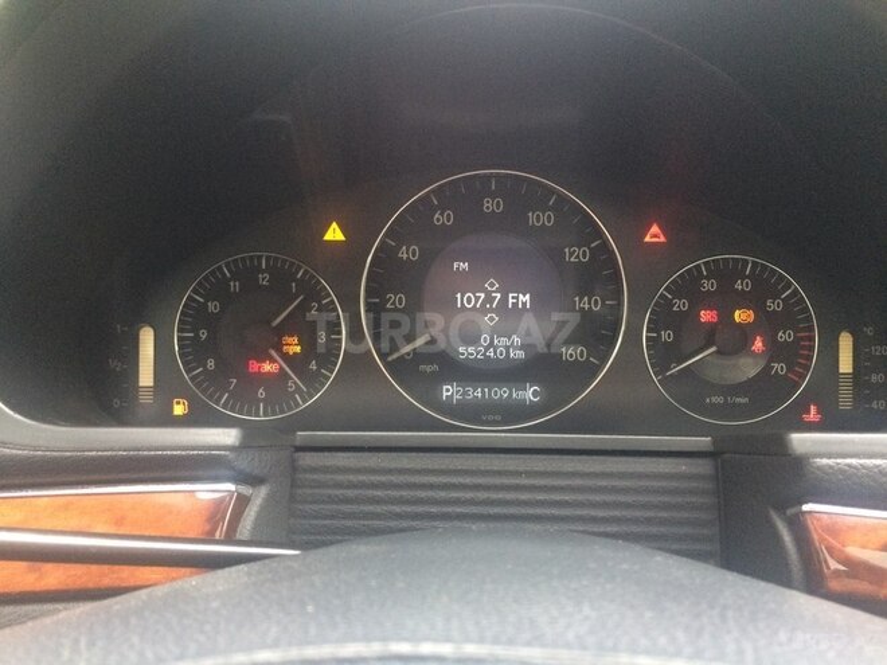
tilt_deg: -14.7
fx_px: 743
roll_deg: +0.0
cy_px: 332
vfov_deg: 48.2
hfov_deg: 61.7
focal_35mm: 29
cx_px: 444
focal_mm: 4.15
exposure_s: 1/33
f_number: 2.2
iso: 250
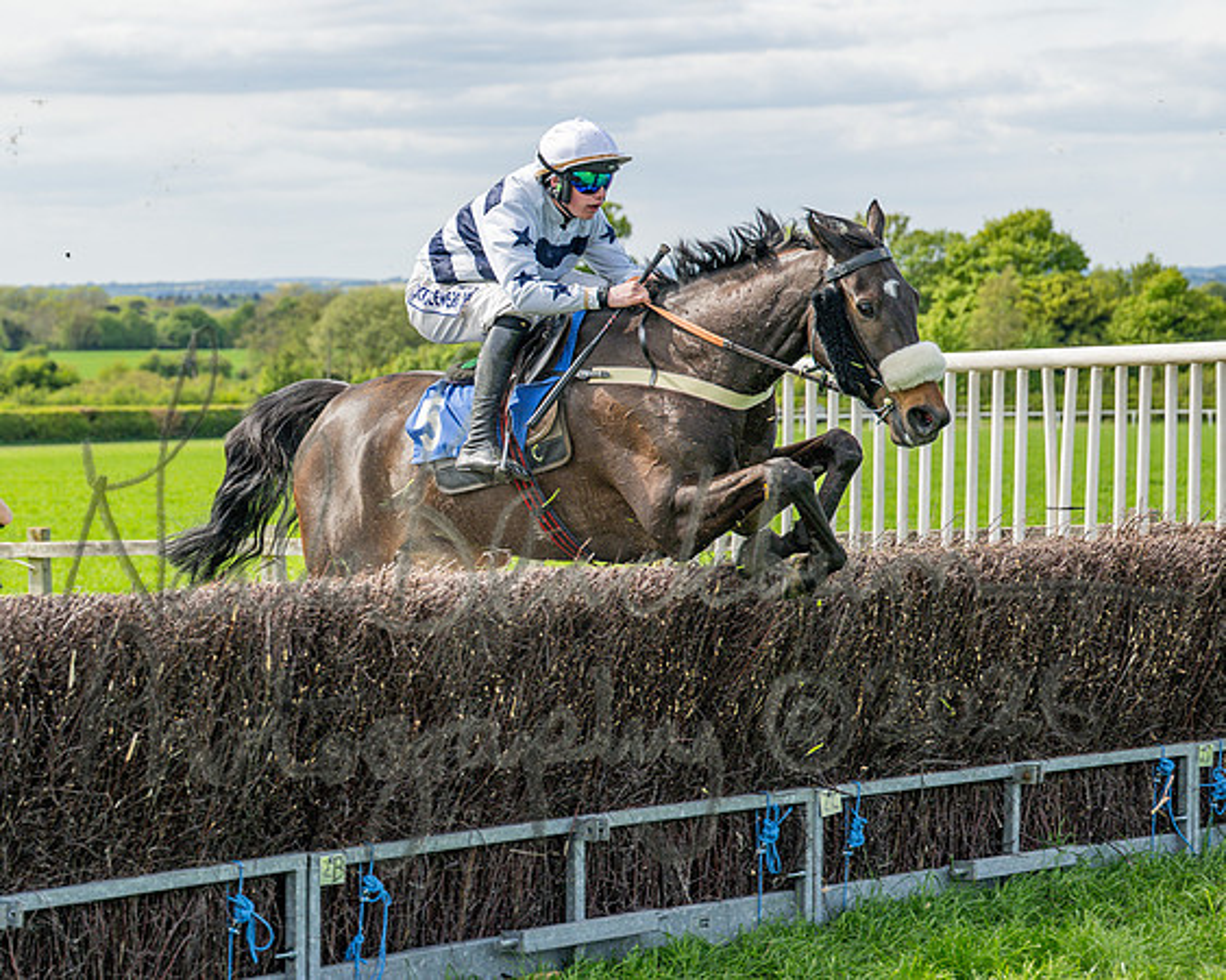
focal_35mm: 111
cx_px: 463
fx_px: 4031
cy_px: 578
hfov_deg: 17.3
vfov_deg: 13.9
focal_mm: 70
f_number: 4
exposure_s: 1/1600
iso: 200
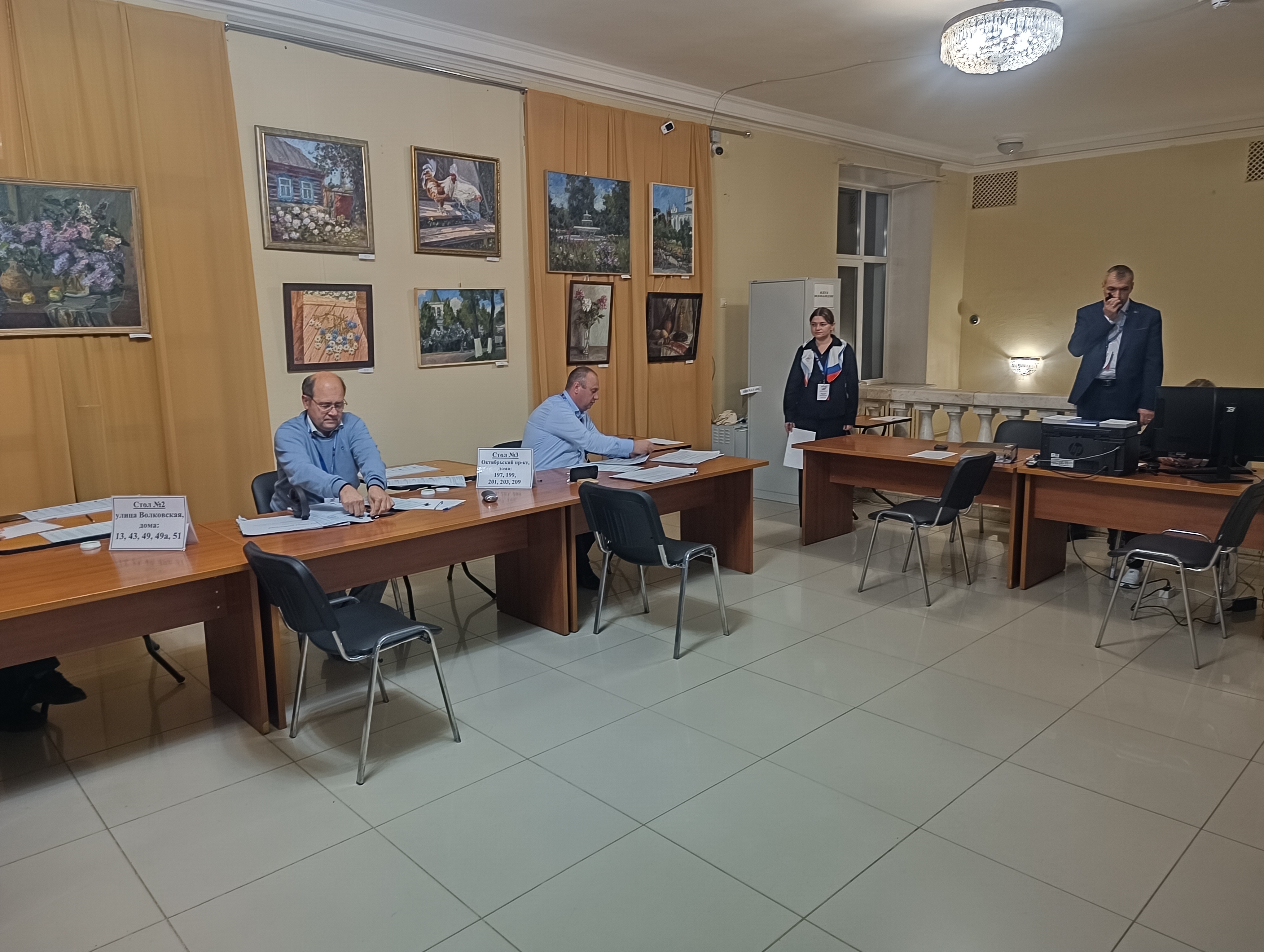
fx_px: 841
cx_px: 632
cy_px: 476
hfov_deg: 73.8
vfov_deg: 59.0
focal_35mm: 23
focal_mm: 6.06
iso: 640
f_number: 1.69
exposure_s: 1/20
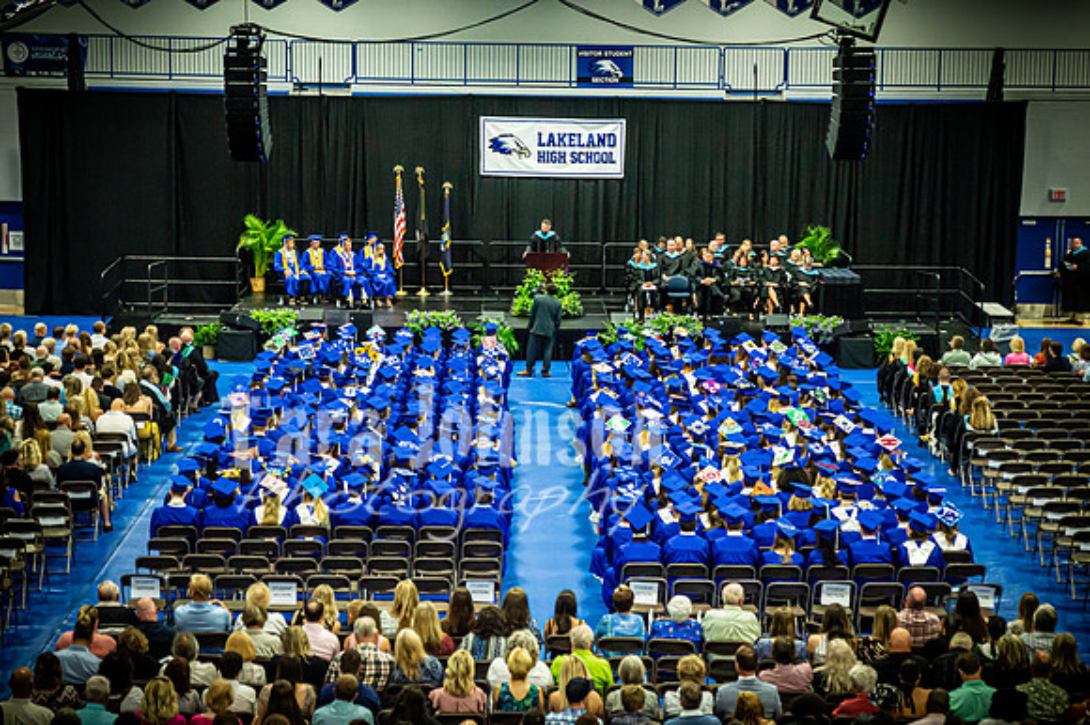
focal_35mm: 84
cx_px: 545
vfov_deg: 16.2
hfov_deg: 24.2
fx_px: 2542
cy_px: 362
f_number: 2.8
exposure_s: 1/250
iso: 5000
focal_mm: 56
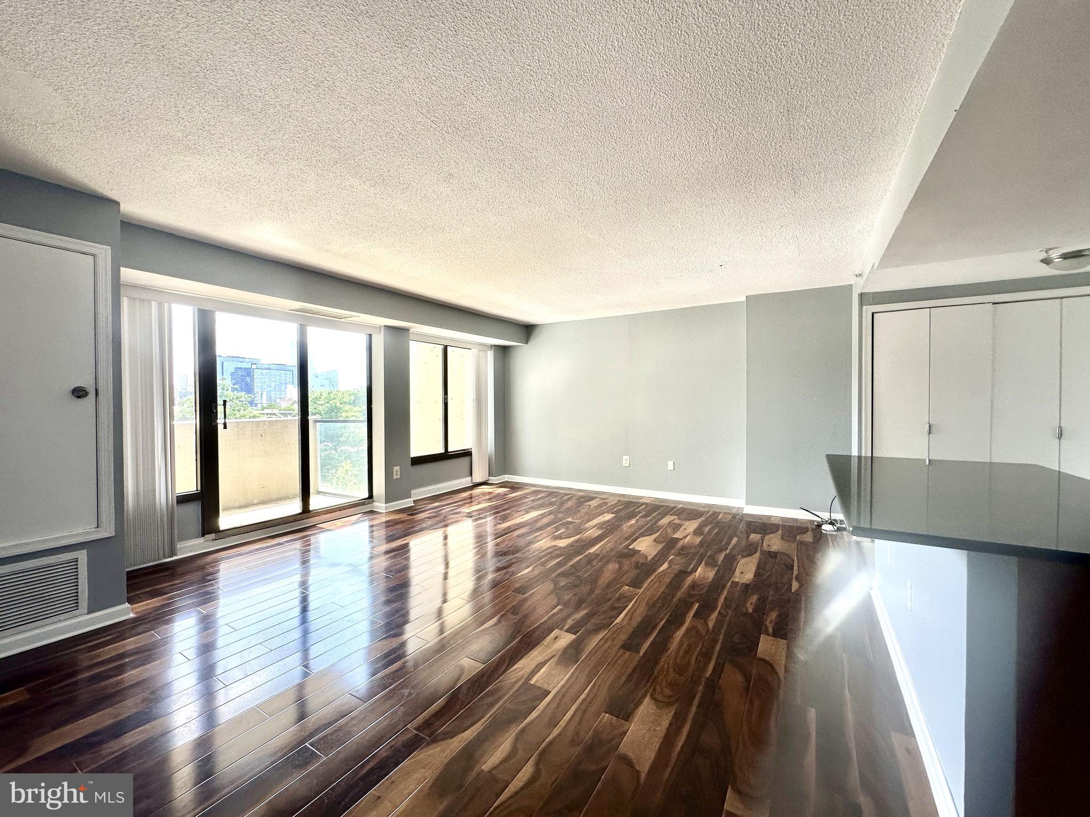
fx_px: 441
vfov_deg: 85.7
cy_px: 408
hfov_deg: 102.1
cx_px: 545
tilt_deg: -1.0
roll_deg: +0.4
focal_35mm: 14
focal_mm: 2.22
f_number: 2.2
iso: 64
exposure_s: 1/99
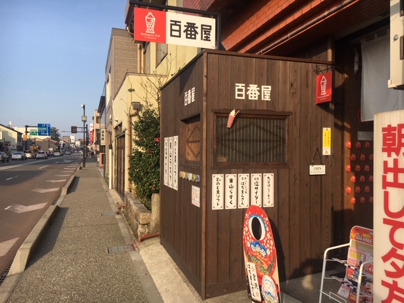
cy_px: 152
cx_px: 202
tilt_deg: +0.7
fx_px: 338
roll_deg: -1.1
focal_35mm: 29
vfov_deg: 48.2
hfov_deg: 61.7
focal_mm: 4.15
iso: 25
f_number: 2.2
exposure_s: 1/1012
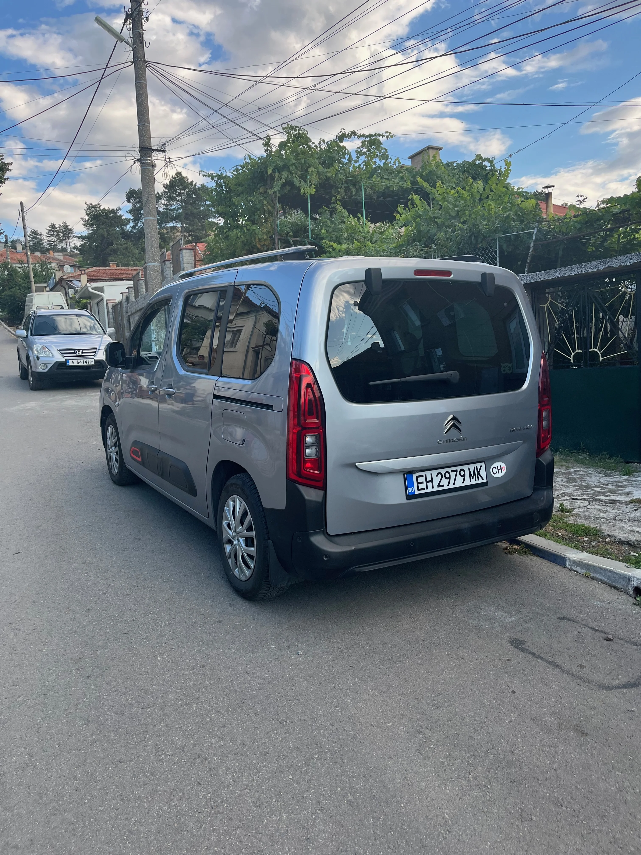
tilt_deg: -1.4
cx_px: 320
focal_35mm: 26
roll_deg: +4.2
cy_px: 428
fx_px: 642
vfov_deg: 67.3
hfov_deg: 53.1
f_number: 1.6
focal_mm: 5.1
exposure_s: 1/463
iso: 50
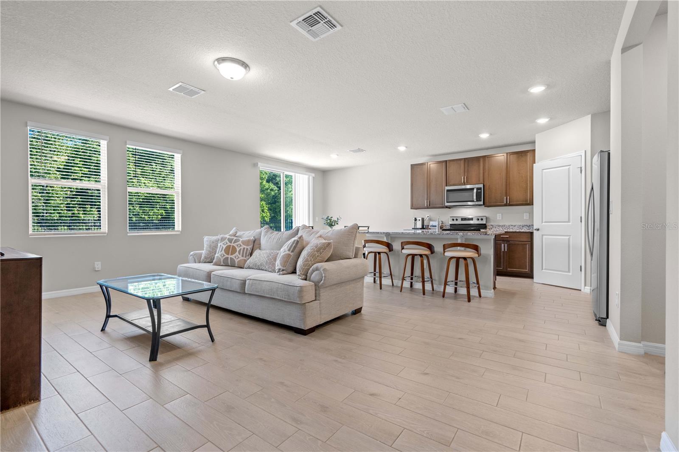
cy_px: 226
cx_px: 340
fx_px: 302
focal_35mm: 16
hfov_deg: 96.7
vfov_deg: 73.7
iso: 250
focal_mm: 16
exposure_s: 1/5
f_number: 5.6
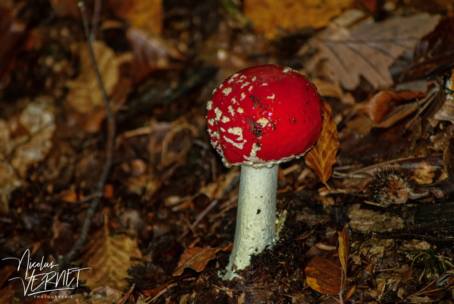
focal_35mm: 300
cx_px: 227
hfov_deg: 6.9
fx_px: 3788
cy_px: 152
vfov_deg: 4.6
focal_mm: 200
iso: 200
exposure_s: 1/60
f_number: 4.8
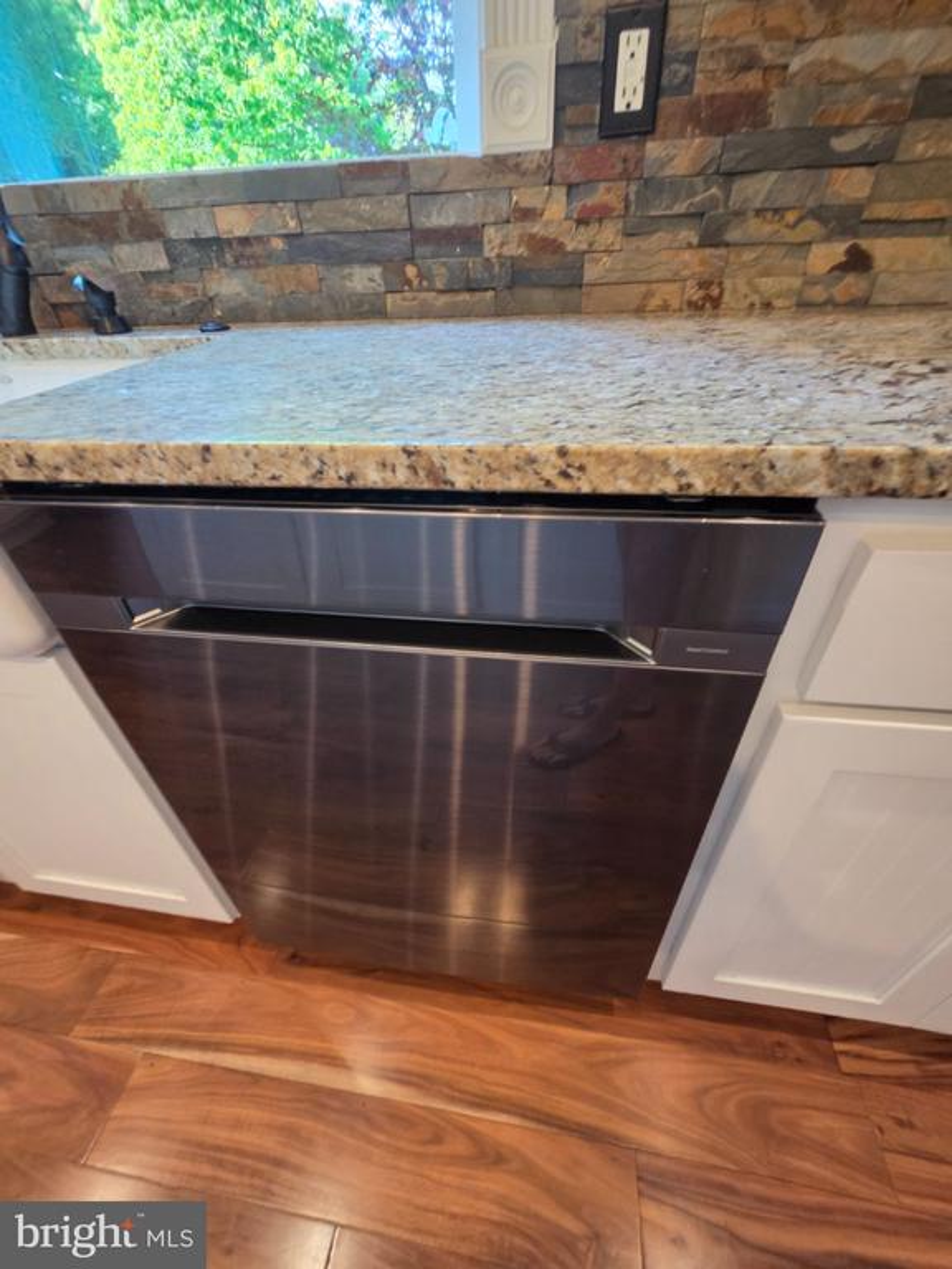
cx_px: 476
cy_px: 634
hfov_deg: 89.9
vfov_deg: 106.2
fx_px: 477
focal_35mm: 13
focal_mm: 2.2
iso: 320
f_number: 2.2
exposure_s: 1/60
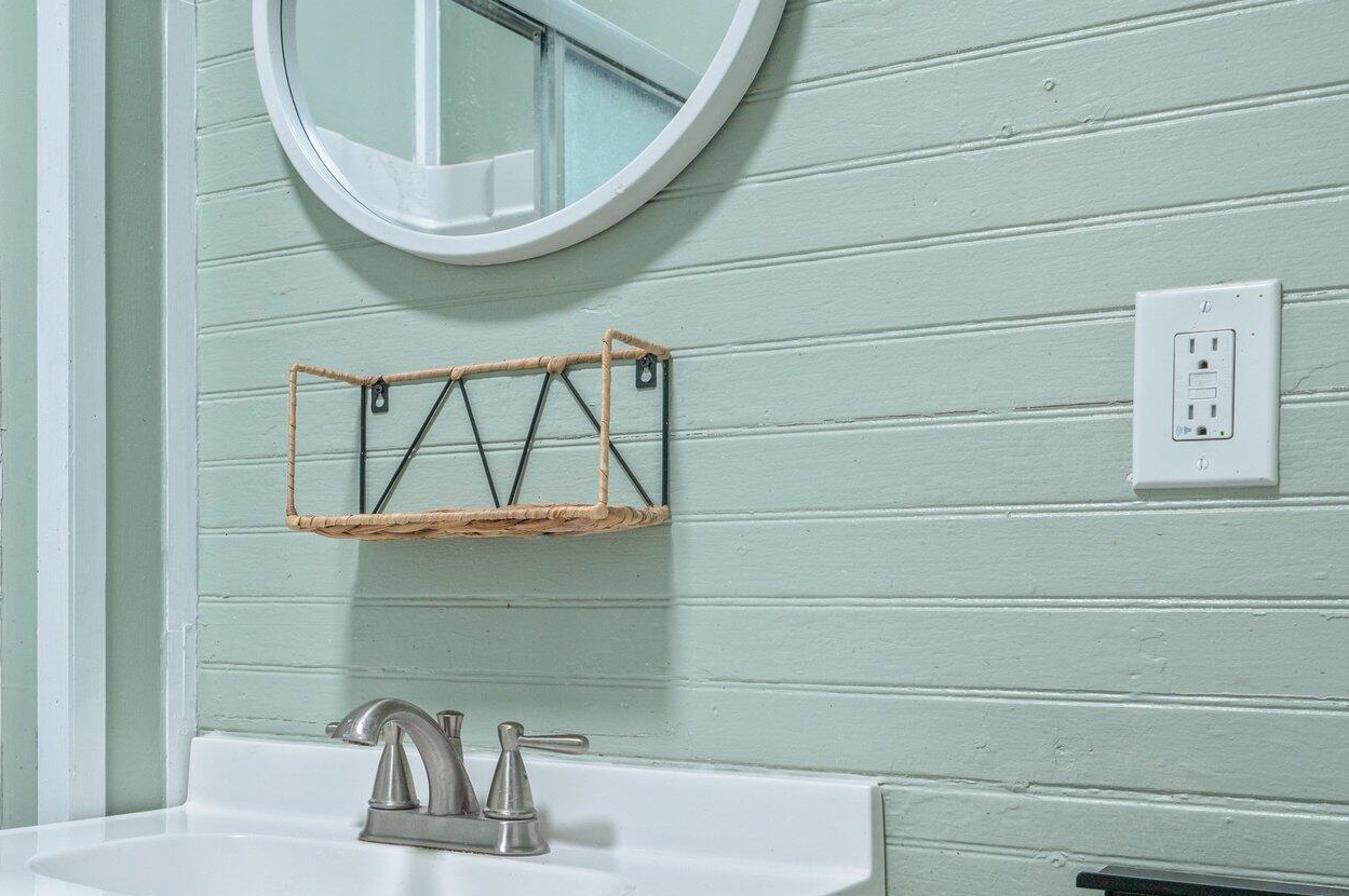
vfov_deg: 31.9
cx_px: 299
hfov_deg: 45.4
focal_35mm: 41
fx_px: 1535
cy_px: 676
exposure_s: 1/8
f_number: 9
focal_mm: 25
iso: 250
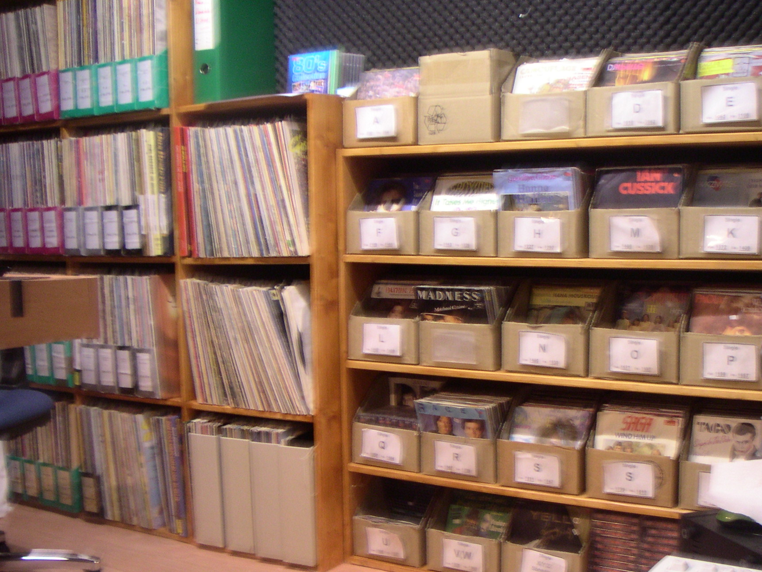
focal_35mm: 44
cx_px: 421
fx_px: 969
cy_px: 334
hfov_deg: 42.9
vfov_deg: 32.8
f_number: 2.8
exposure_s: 1/3
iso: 100
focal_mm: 5.7
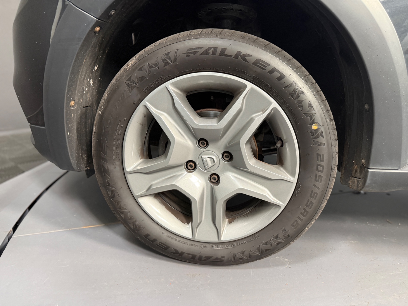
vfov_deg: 56.8
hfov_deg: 71.6
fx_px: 283
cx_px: 204
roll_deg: -1.4
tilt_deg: -15.7
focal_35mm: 24
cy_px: 153
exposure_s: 1/50
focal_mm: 6.76
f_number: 1.78
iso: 400
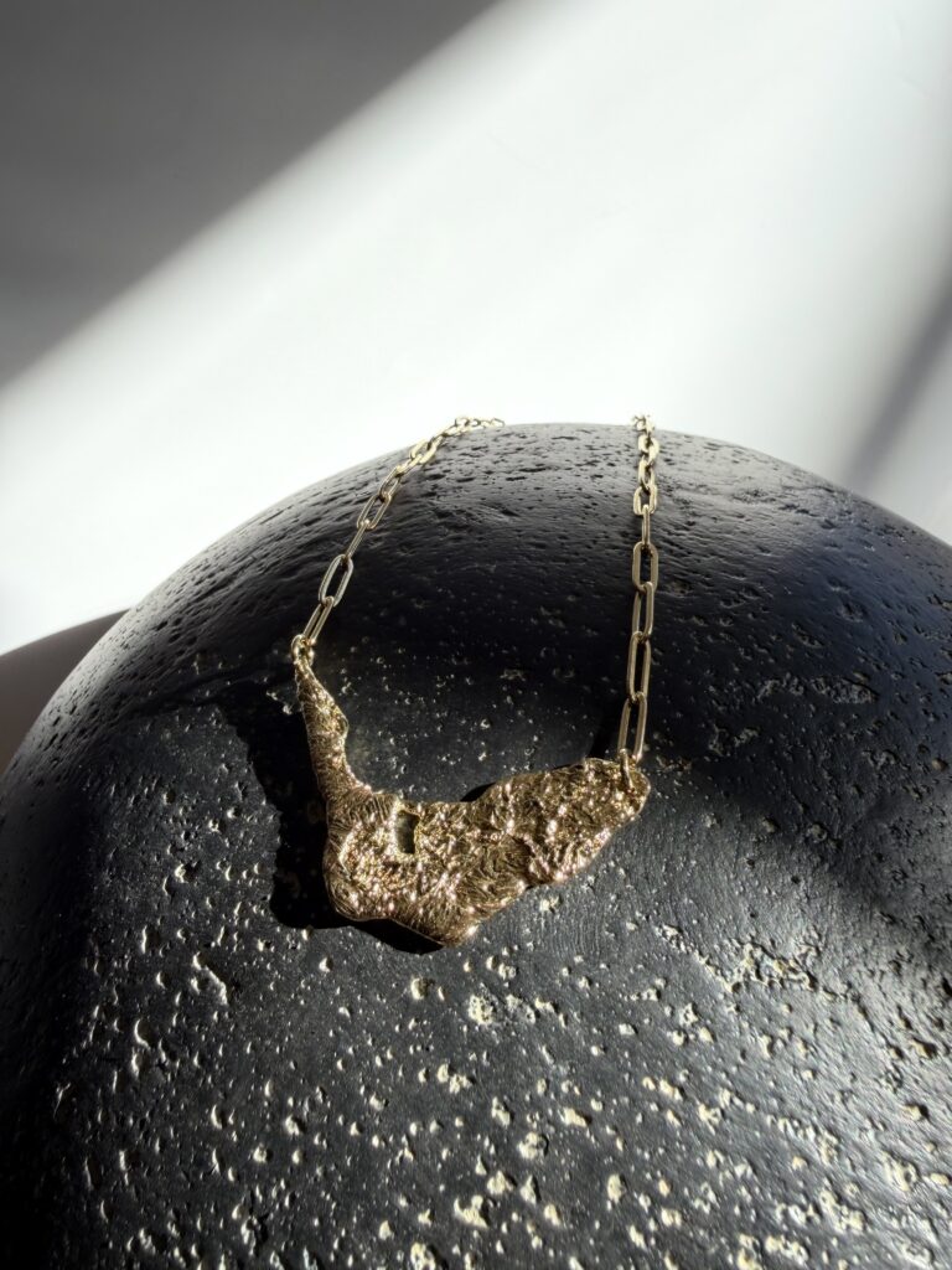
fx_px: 880
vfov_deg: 71.6
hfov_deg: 56.8
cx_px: 476
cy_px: 635
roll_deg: +1.2
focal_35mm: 24
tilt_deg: -8.5
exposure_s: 1/193
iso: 50
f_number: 2.2
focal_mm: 2.22
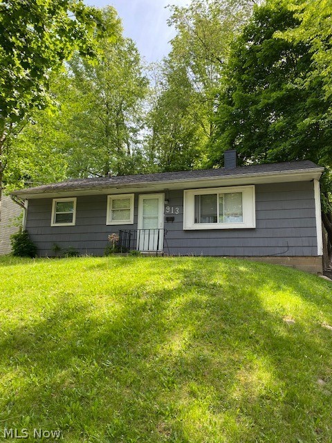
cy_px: 222
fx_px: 332
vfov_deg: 67.3
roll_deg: -1.8
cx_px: 166
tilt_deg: +10.7
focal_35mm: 26
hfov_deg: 53.1
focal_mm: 4.25
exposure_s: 1/508
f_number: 1.8
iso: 32
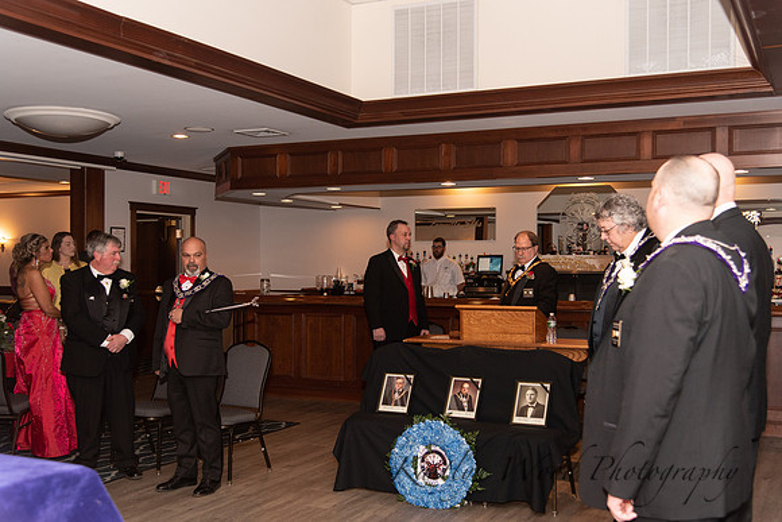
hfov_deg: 50.7
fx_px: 826
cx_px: 391
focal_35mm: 38
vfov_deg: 35.1
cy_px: 261
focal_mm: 38
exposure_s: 1/200
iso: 800
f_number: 4
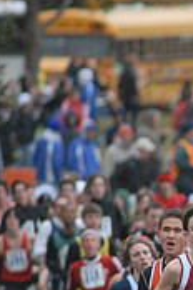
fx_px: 12062
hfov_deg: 0.9
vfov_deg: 1.4
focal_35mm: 1500
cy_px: 285
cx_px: 476
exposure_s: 1/640
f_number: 4
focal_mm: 300
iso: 800
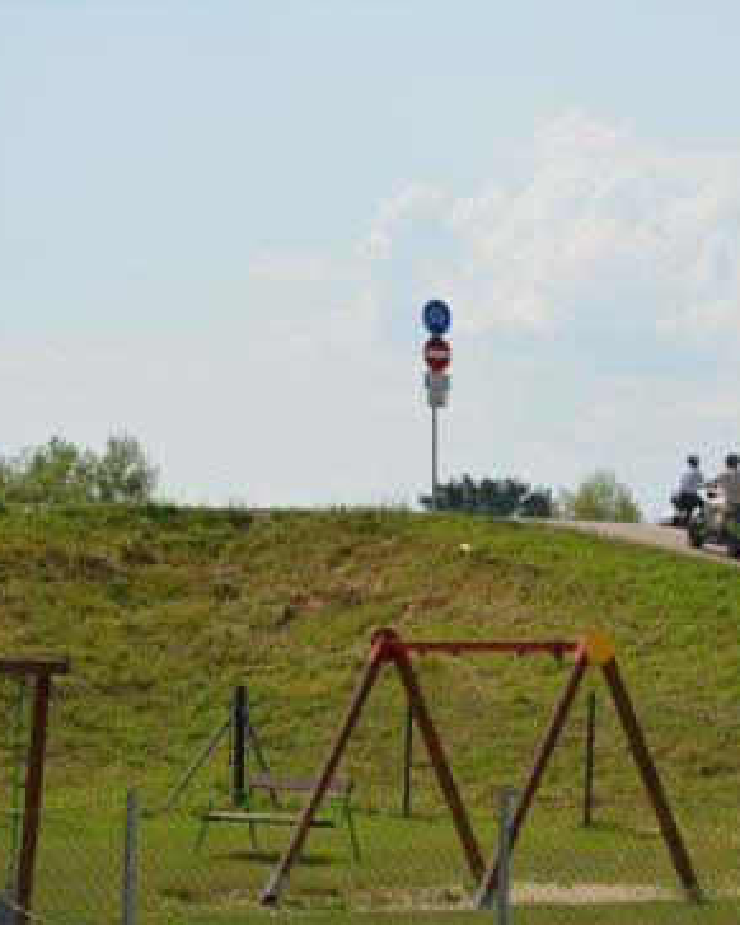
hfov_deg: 11.6
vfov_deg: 14.6
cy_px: 461
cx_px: 664
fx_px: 3615
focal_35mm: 132
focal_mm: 62
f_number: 10
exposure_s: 1/400
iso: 100
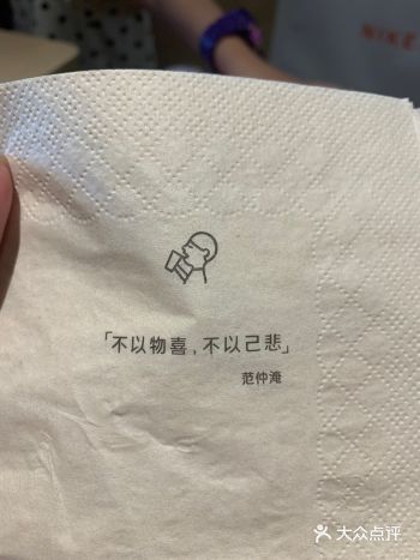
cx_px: 210
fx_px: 421
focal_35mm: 26
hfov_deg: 53.0
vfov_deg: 67.3
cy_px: 280
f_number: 1.8
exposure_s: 1/100
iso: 64
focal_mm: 4.25
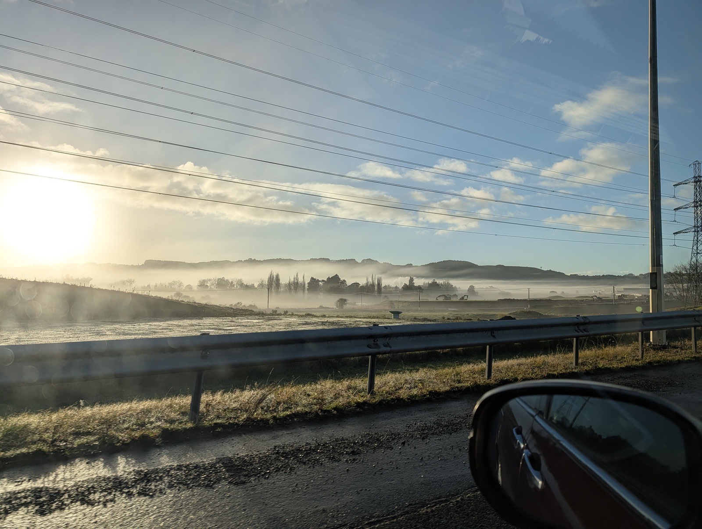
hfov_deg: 71.5
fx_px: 487
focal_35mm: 24
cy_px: 264
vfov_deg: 56.9
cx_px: 351
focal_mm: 6.9
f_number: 1.68
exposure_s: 1/2463
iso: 17
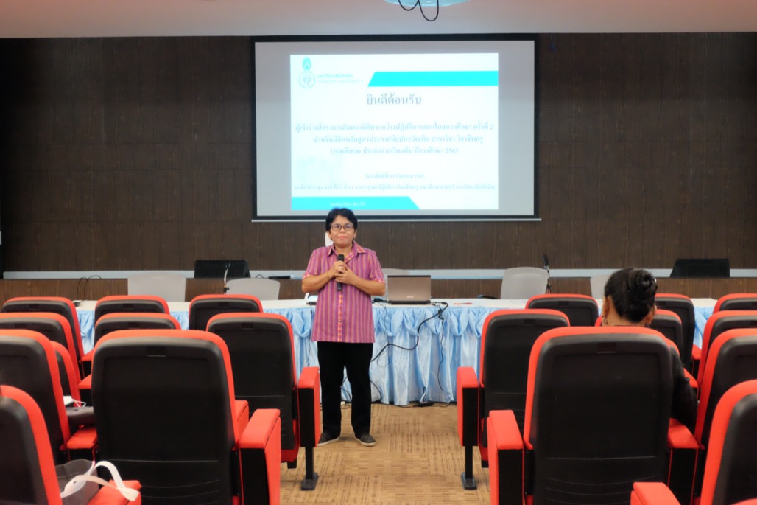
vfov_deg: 30.5
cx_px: 378
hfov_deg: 44.5
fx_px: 925
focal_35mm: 44
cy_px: 252
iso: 6400
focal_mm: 29.5
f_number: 4.7
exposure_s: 1/110
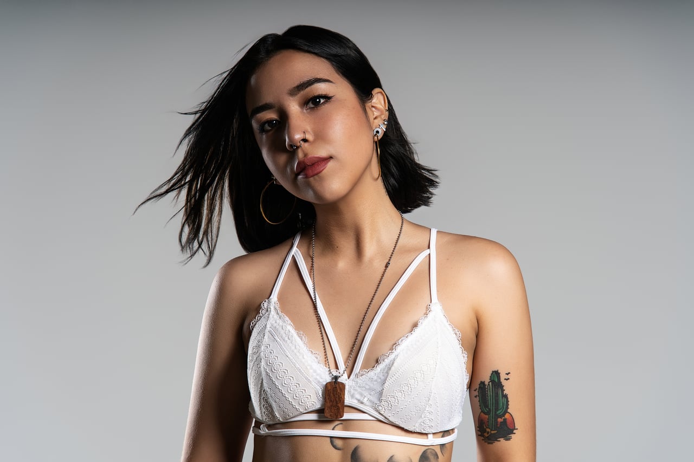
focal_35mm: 154
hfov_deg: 13.3
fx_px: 2968
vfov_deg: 8.9
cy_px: 231
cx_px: 347
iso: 100
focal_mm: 154
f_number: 8
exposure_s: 1/250
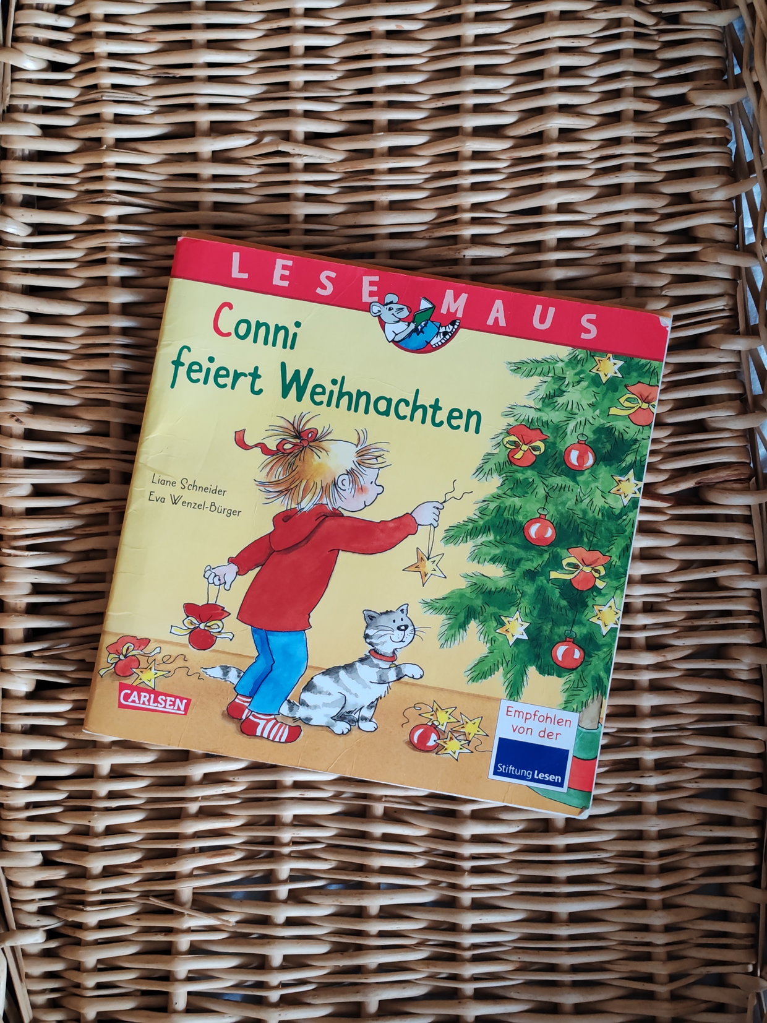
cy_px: 512
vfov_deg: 35.5
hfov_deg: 27.0
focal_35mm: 54
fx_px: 1595
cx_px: 384
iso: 1000
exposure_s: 1/100
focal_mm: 6.12
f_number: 1.9
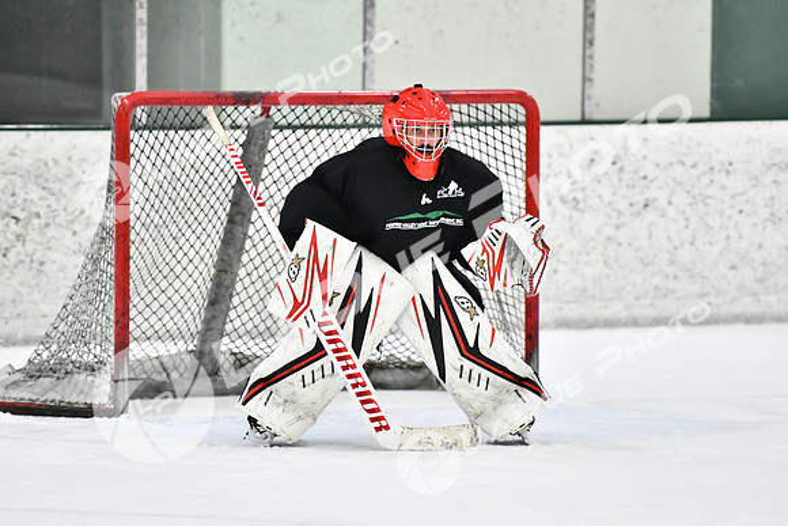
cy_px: 263
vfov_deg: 4.8
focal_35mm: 285
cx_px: 394
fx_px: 6240
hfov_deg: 7.2
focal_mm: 190
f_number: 2.8
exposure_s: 1/1600
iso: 6400
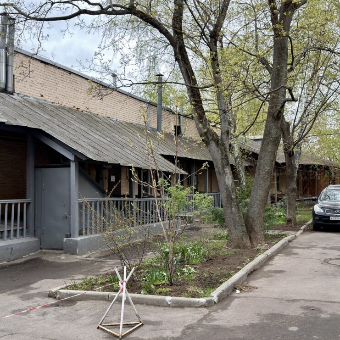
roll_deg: +0.5
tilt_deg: +1.6
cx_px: 176
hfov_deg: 38.3
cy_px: 168
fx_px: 489
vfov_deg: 38.3
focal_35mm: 44
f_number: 1.78
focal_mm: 6.76
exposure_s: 1/724
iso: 80
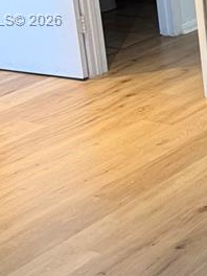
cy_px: 21
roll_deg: +2.9
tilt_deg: -14.2
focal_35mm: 109
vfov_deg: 17.7
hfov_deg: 12.7
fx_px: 869
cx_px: 338
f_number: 1.78
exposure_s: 1/60
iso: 250
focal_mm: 6.76
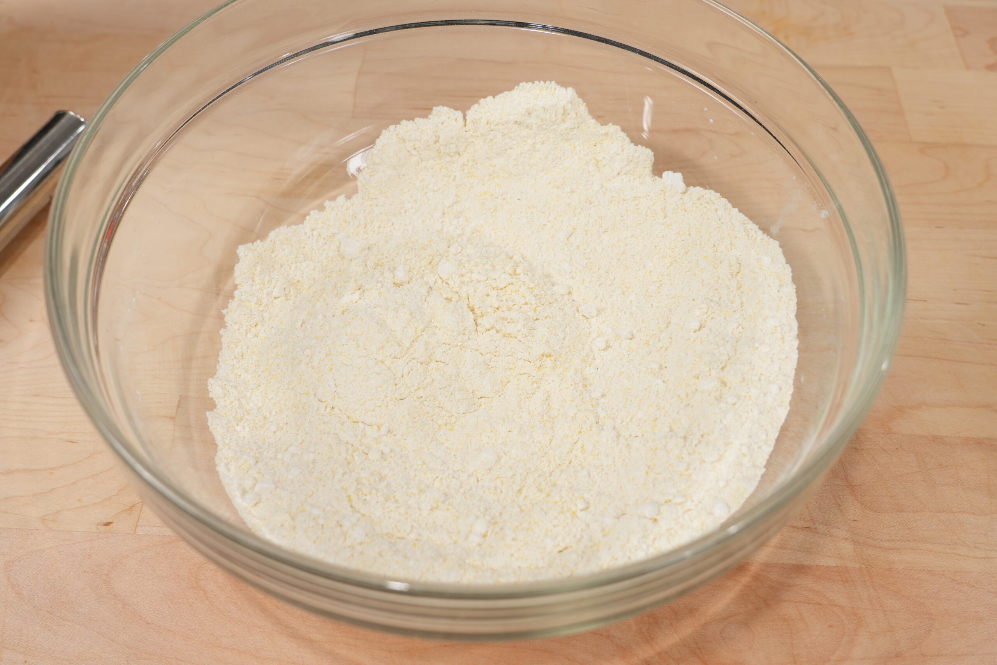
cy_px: 332
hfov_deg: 53.1
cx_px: 498
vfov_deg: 36.9
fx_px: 997
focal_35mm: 36
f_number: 4.5
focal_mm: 24
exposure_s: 1/100
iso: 320
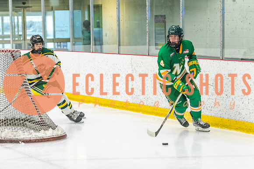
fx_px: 924
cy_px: 94
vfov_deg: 10.5
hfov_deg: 15.6
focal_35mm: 131
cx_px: 154
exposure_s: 1/800
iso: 3200
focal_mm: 105
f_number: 2.8
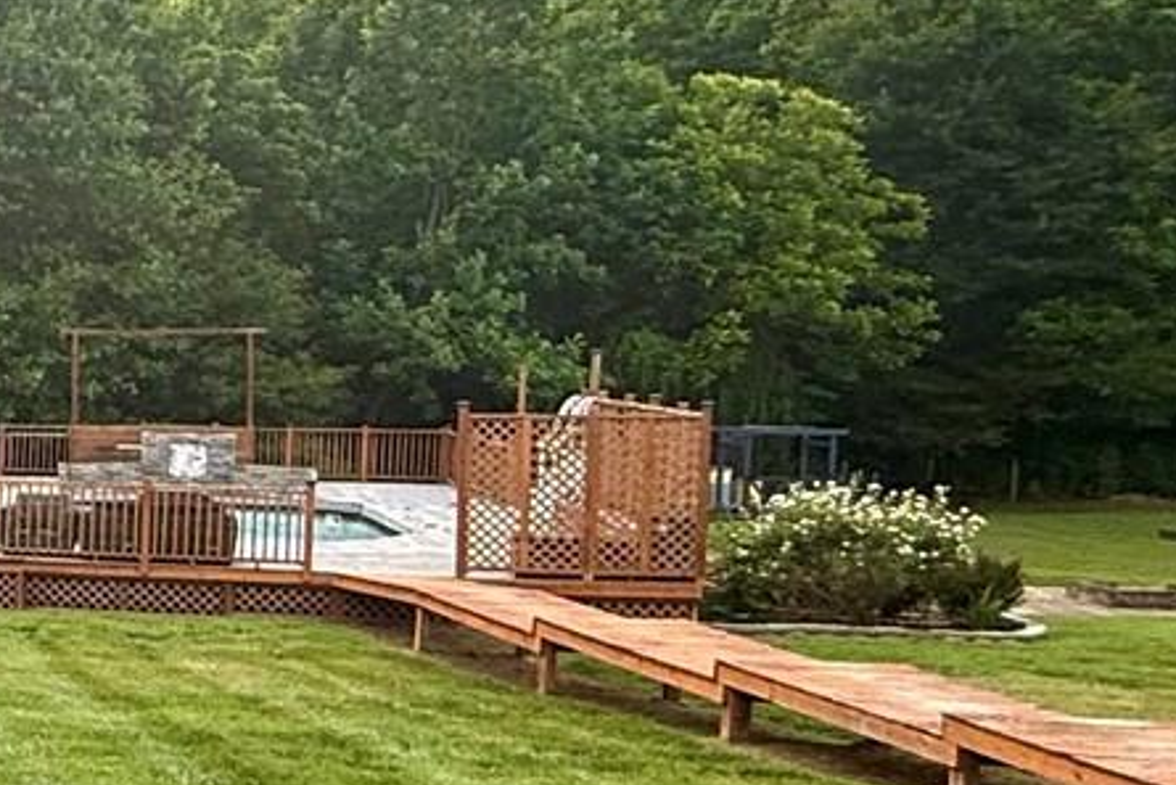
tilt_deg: -4.6
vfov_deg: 20.3
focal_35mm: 67
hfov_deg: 22.4
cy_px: 523
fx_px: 2189
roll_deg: -0.1
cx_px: -753
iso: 64
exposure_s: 1/413
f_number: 2.2
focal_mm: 2.22
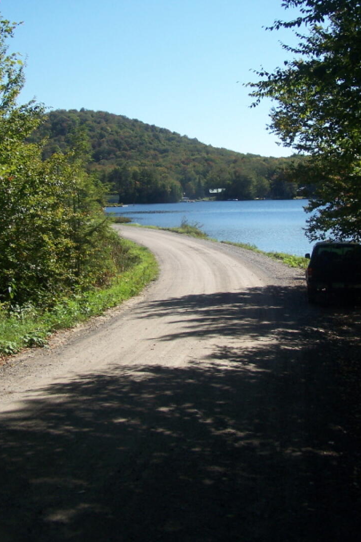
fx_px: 752
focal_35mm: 50
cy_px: 210
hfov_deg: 27.0
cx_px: 196
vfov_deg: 39.4
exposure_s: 1/640
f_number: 4
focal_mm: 6.3
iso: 80
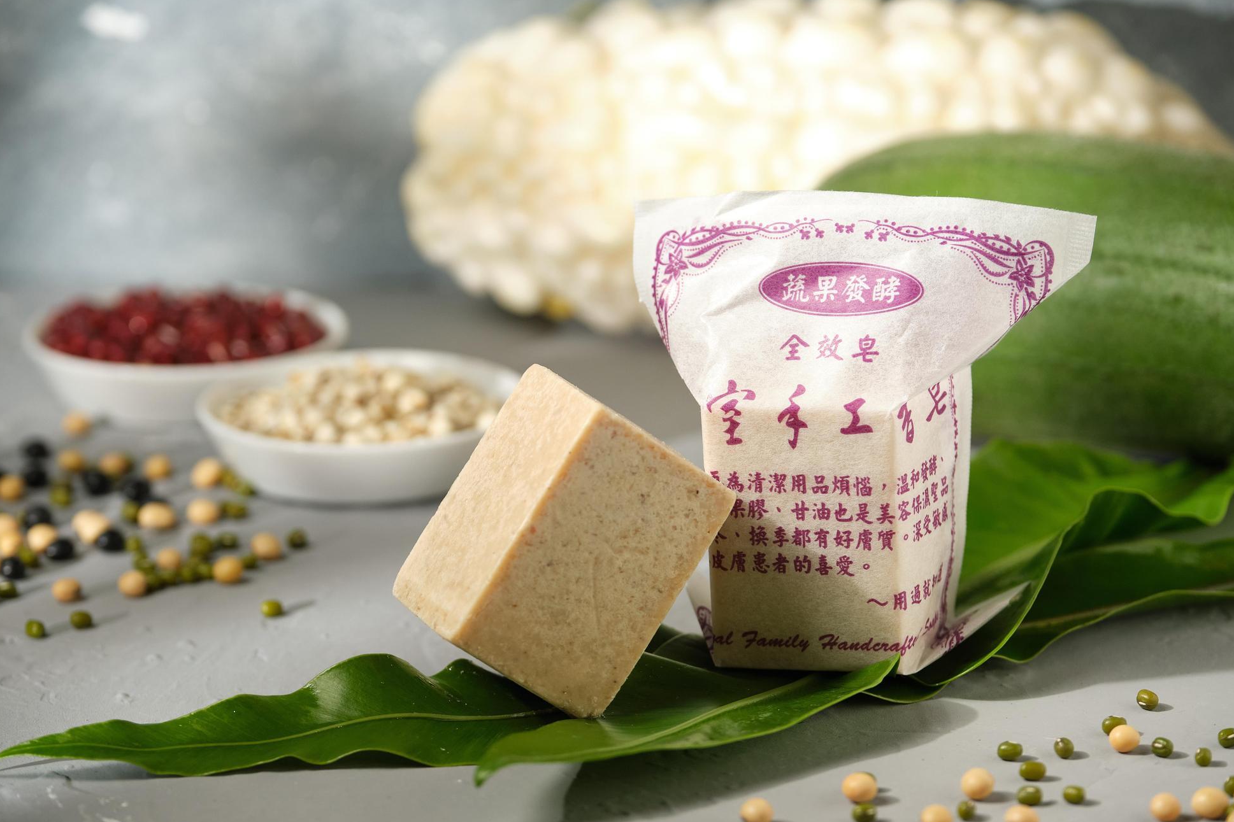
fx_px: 5415
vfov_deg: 8.7
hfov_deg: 13.0
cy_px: 421
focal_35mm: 158
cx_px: 599
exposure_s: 1/125
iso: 800
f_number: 4
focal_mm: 102.2
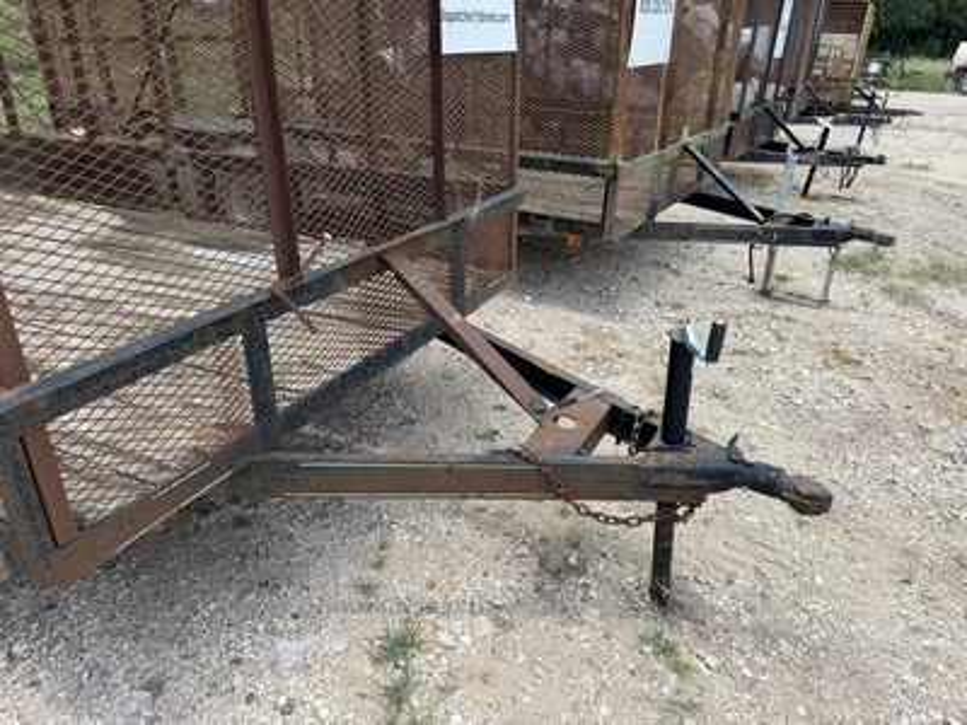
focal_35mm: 24
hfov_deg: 71.6
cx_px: 484
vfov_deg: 56.8
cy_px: 362
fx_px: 670
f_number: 1.78
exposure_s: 1/1585
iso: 80
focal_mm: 6.76
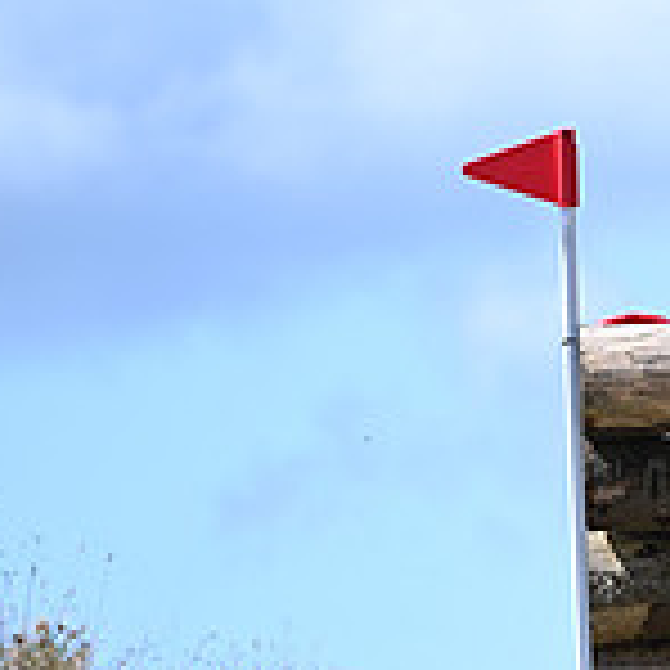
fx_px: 14102
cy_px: 272
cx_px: 1165
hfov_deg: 2.7
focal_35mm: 644
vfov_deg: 2.7
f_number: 4.5
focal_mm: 195
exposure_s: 1/1250
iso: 220
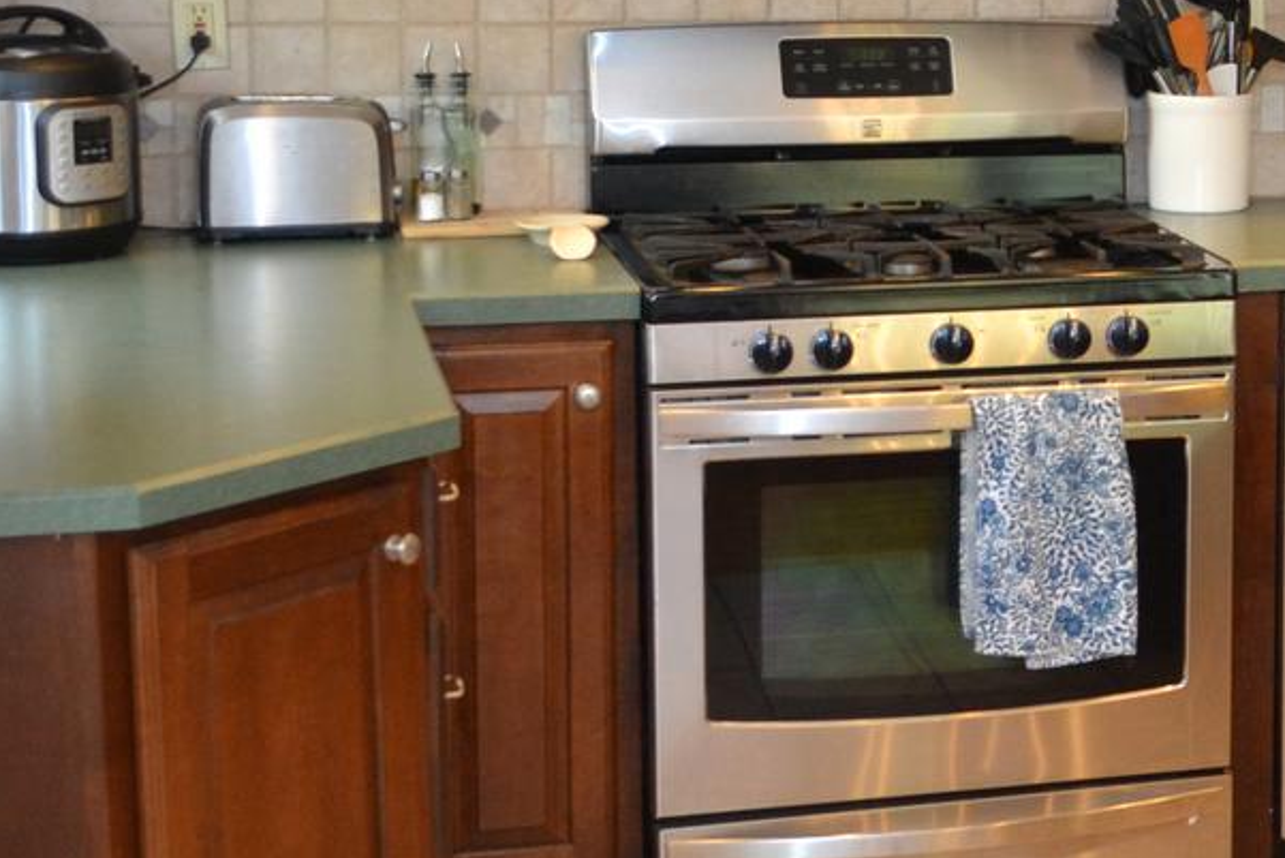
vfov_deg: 14.7
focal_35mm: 92
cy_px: 112
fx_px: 3284
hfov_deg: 19.8
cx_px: 1805
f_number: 3.5
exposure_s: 1/60
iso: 640
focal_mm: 18
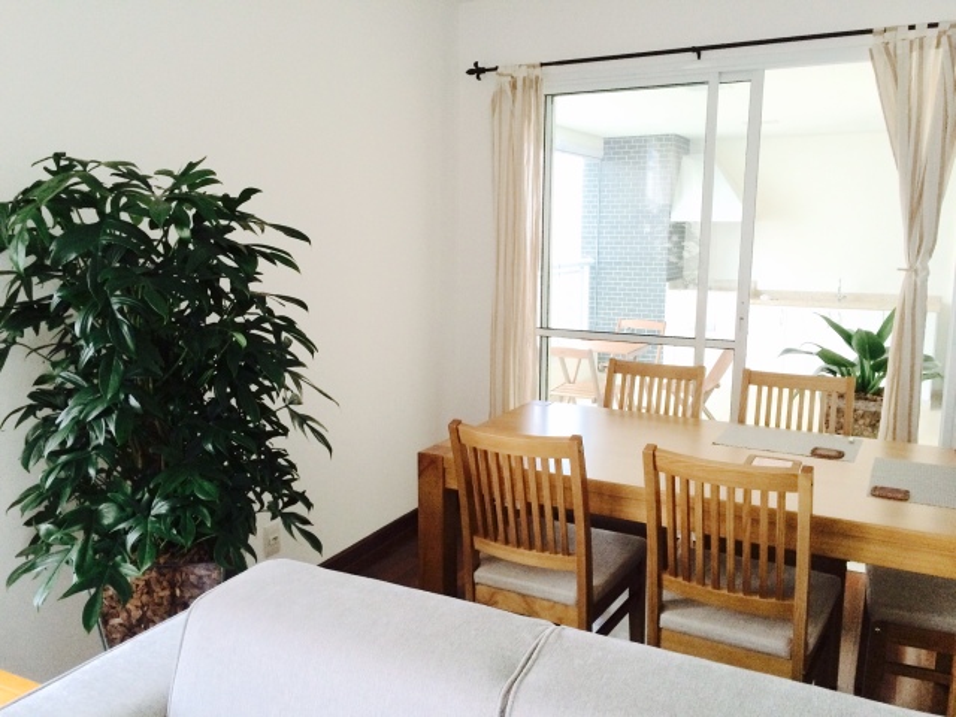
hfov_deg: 61.7
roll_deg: -0.1
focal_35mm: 29
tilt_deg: -9.6
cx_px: 478
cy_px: 358
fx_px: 801
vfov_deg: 48.2
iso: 160
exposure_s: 1/30
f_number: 2.2
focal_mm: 4.15
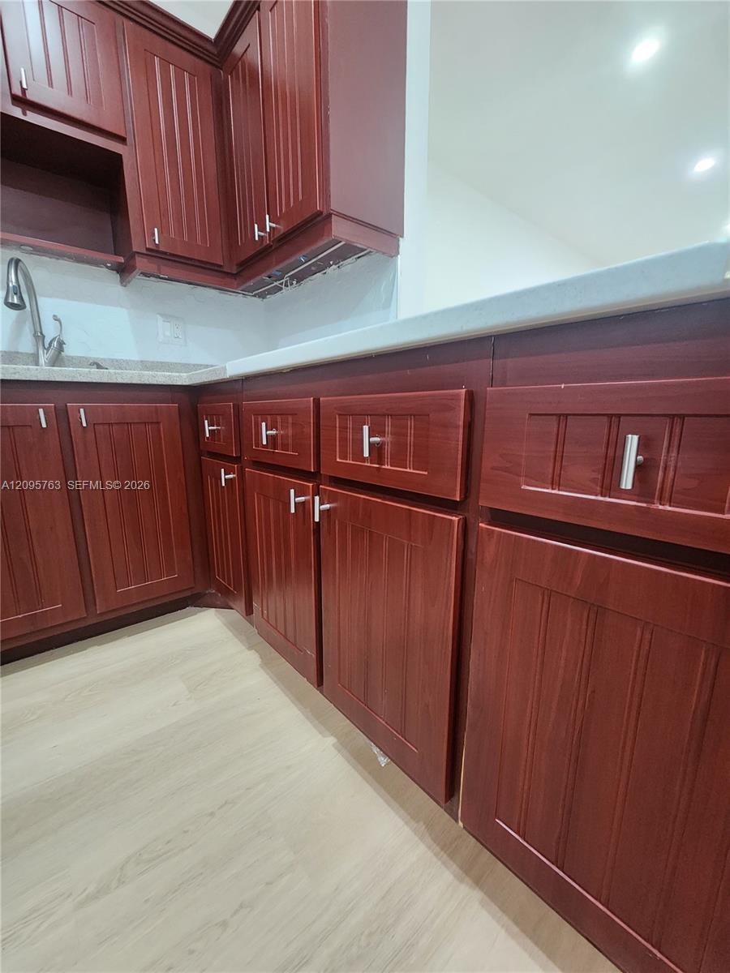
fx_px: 366
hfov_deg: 89.9
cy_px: 486
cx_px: 365
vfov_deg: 106.2
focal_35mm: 13
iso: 500
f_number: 2.2
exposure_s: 1/30
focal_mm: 2.2
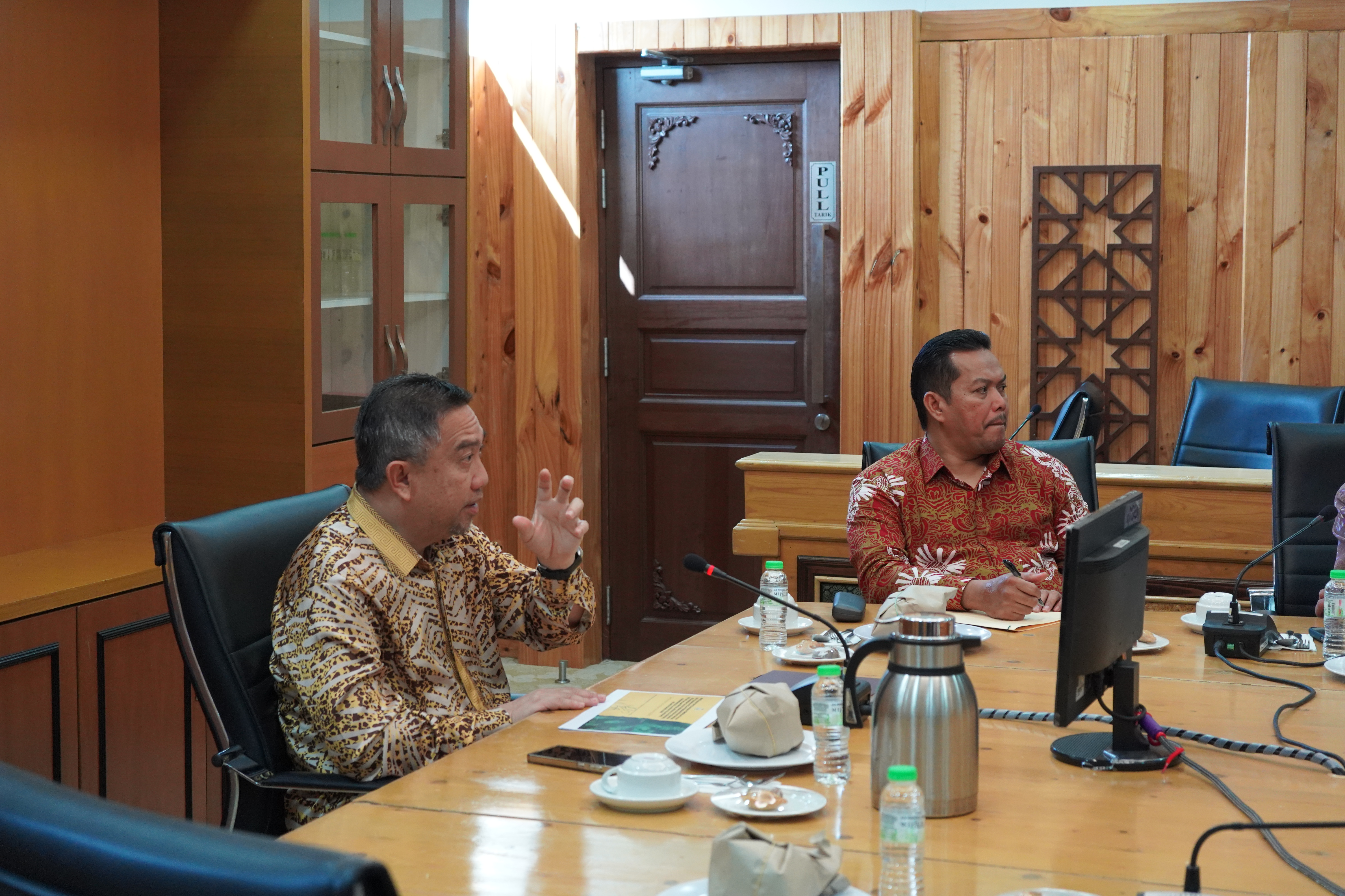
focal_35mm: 60
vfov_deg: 22.6
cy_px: 448
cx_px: 672
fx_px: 2241
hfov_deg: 33.4
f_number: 5.6
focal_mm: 60
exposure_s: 1/160
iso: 3200
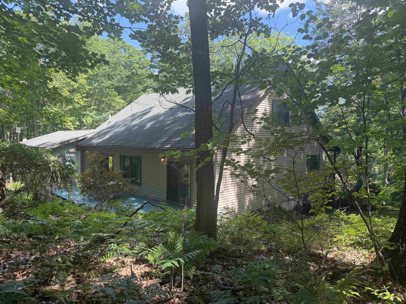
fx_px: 281
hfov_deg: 71.6
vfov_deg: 56.8
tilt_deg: -3.0
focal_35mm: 24
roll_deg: +0.7
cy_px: 152
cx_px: 203
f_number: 1.78
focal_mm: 6.76
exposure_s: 1/627
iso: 100
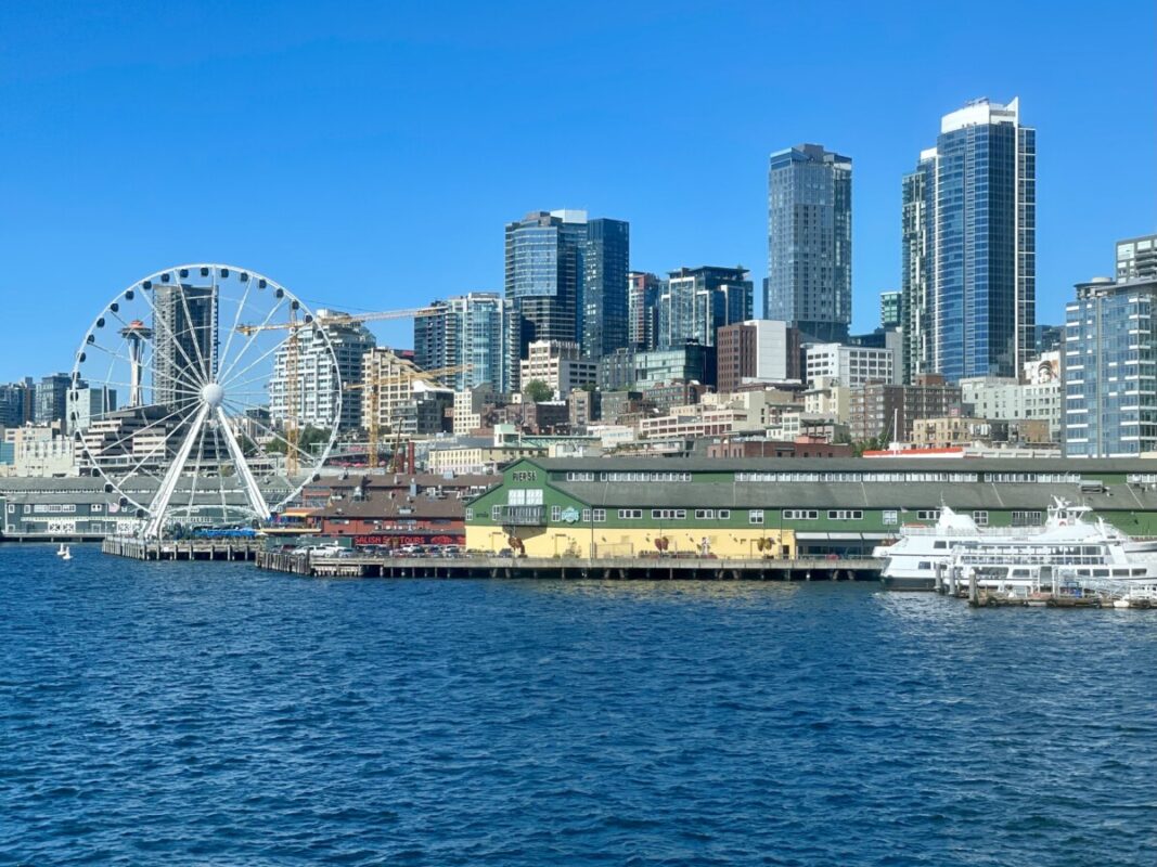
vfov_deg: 28.0
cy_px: 434
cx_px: 578
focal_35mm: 52
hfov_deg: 36.8
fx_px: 1738
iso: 32
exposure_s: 1/1410
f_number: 2
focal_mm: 6
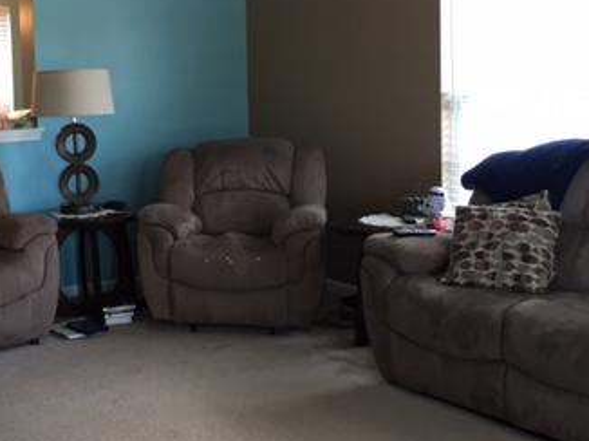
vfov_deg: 25.4
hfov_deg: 32.7
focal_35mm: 57
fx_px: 969
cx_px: 101
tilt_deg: -5.3
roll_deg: +1.2
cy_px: 132
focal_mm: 4.15
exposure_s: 1/30
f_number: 2.2
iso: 80
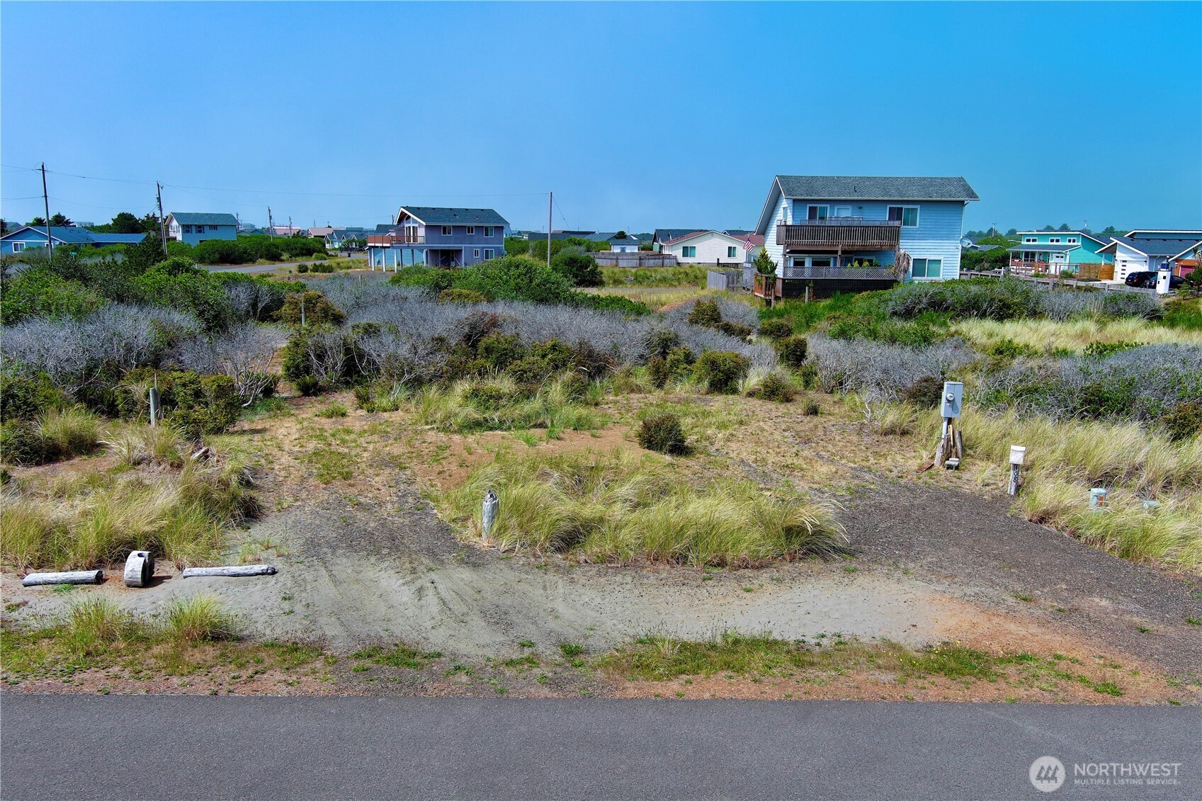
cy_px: 400
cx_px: 601
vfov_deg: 45.0
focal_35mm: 29
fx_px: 968
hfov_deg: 63.7
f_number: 2.8
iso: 101
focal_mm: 10.57
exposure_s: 1/1357
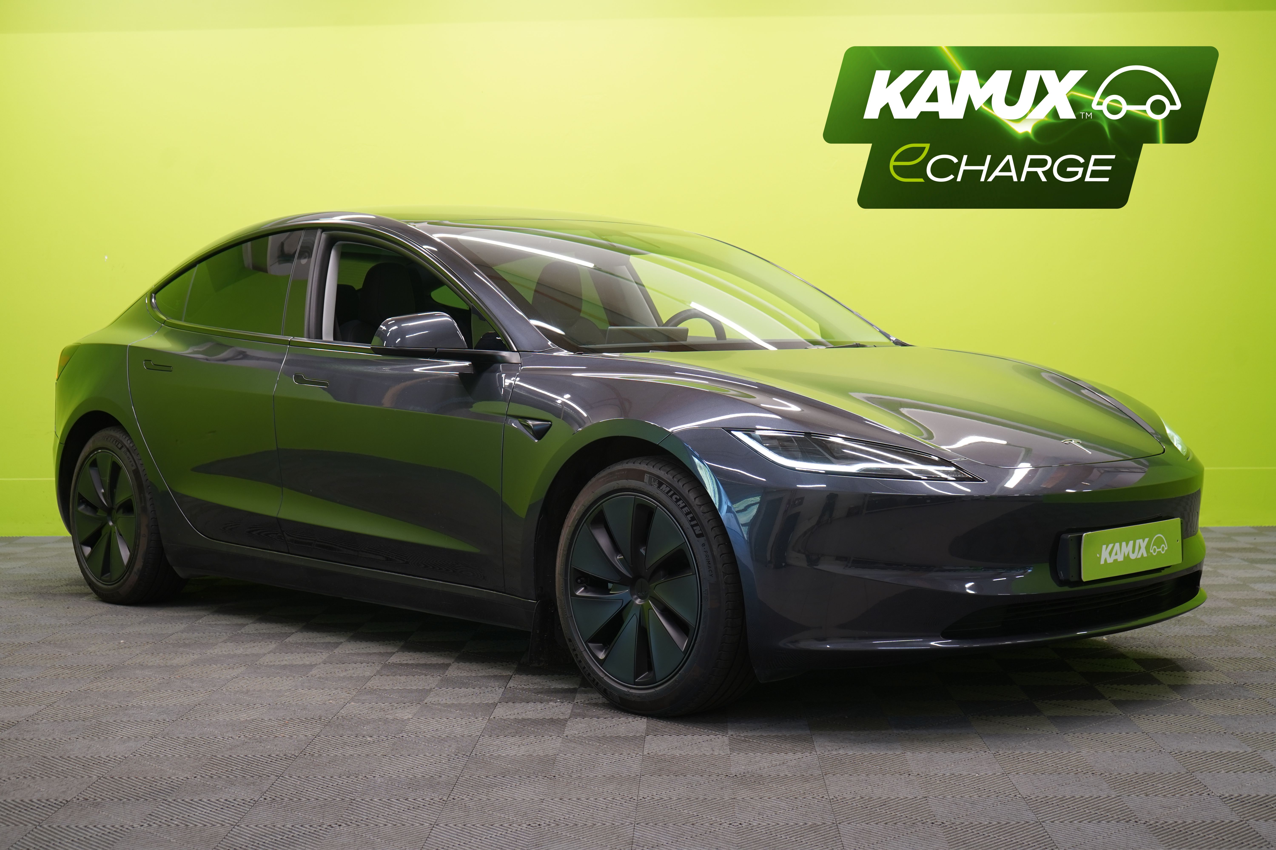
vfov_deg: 27.5
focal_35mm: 49
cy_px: 425
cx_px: 638
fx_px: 1737
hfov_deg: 40.3
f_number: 5
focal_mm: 49
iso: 400
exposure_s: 1/25
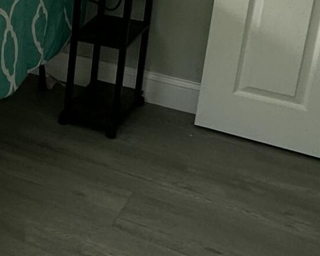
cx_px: -243
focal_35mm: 75
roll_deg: +1.3
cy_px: -13
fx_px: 710
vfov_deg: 19.7
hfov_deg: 19.5
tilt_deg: -16.3
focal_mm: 2.22
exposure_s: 1/100
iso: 40
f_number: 2.2
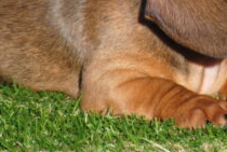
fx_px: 3920
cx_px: 139
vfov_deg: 2.2
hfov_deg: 3.3
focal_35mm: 620
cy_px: -55
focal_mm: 145
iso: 180
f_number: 5
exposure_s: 1/500
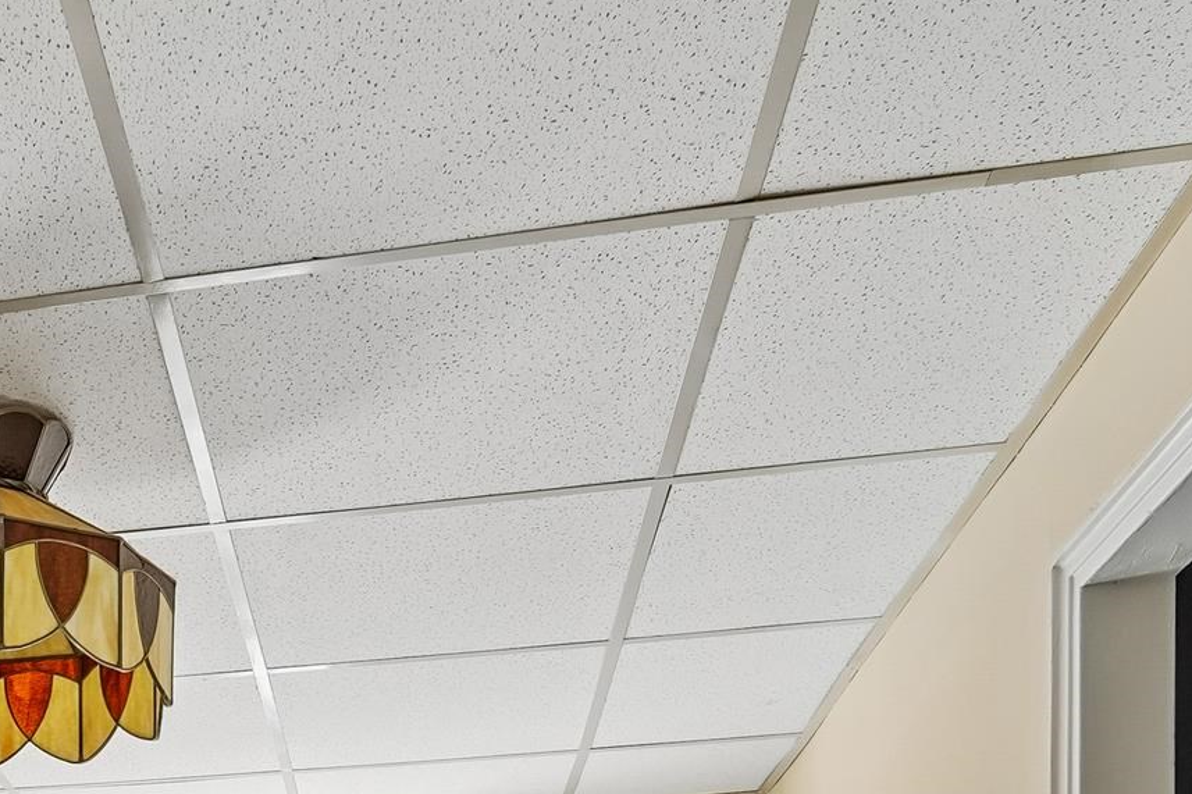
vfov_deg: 21.9
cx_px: 35
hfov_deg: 36.7
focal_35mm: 49
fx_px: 1622
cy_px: 1250
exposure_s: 1/125
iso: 400
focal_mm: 14
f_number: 8
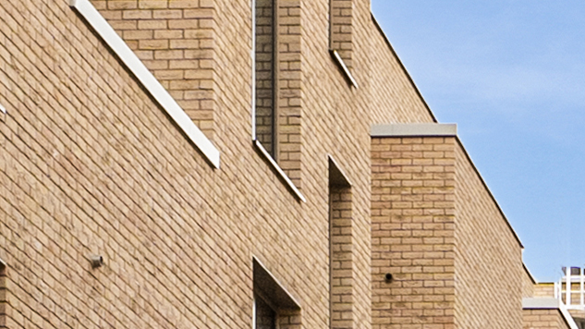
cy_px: 971
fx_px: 2839
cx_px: 1022
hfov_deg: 11.0
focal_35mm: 183
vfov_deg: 6.1
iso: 400
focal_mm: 16
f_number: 8
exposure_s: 1/80
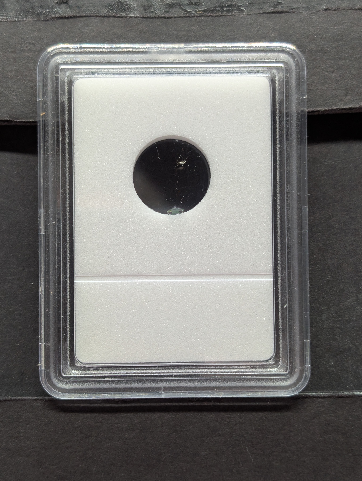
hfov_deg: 29.7
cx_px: 181
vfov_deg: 38.9
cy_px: 240
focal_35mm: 49
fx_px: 682
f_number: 1.68
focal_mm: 6.9
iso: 261
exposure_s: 1/198
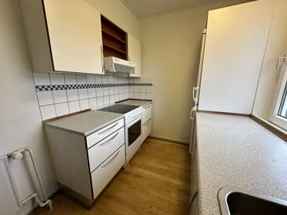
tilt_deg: -12.7
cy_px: 108
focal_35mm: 14
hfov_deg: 102.0
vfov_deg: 85.7
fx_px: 116
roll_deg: +0.0
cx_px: 144
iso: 320
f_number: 2.2
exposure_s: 1/100
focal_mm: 2.22
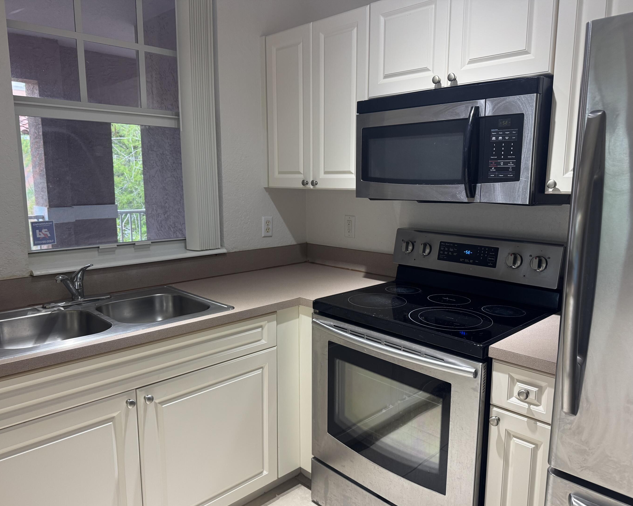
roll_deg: -0.5
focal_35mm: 26
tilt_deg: -9.8
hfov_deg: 66.0
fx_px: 487
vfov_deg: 54.9
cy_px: 262
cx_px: 312
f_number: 1.78
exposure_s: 1/60
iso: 200
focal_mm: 6.76
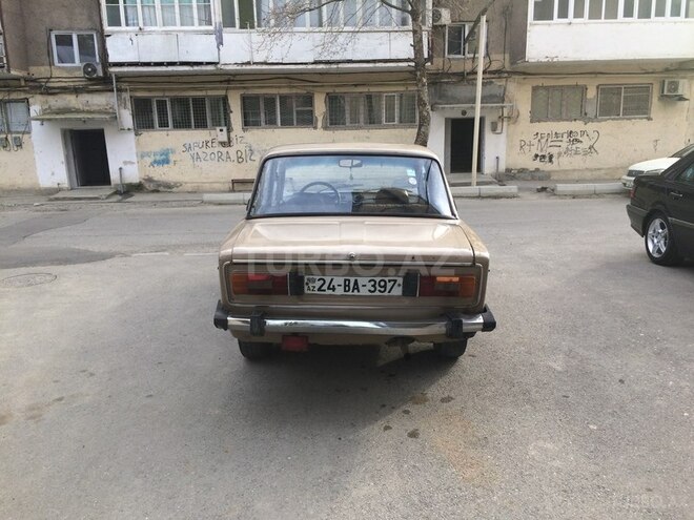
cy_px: 260
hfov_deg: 61.7
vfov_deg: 48.2
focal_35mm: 29
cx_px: 347
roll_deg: +2.1
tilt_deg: -11.5
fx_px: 581
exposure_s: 1/283
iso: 32
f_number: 2.2
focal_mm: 4.15
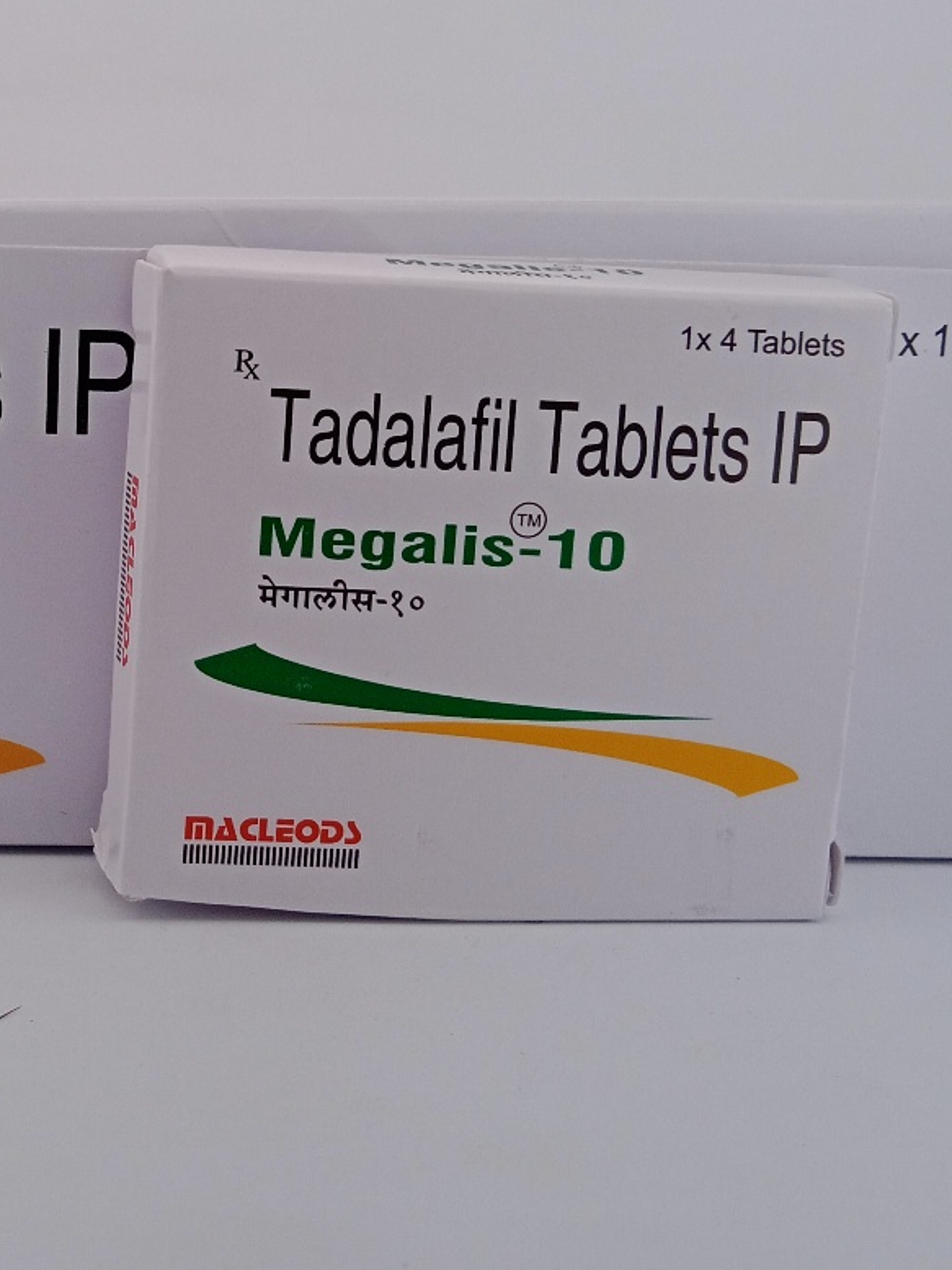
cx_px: 120
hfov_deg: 26.2
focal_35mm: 54
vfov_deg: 35.2
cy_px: 424
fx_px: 1981
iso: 112
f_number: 2.2
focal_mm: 3.43
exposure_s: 1/195
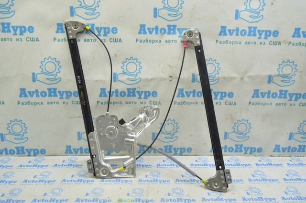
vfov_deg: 39.9
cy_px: 102
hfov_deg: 57.3
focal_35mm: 33
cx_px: 153
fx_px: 280
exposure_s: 1/20
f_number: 5.6
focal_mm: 22
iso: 400
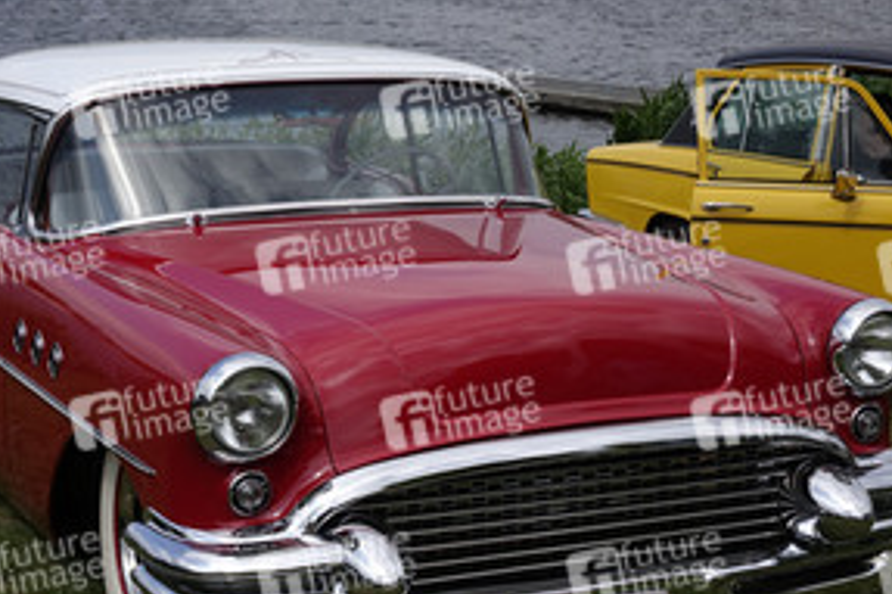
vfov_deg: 16.0
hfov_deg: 23.9
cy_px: 336
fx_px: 2105
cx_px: 378
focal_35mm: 85
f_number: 6.3
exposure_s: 1/500
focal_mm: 19.77
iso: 100
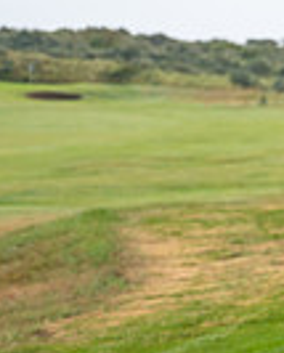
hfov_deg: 5.0
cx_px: 660
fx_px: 3141
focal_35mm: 300
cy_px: 144
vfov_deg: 6.4
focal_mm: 70
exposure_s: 1/400
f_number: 4
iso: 320
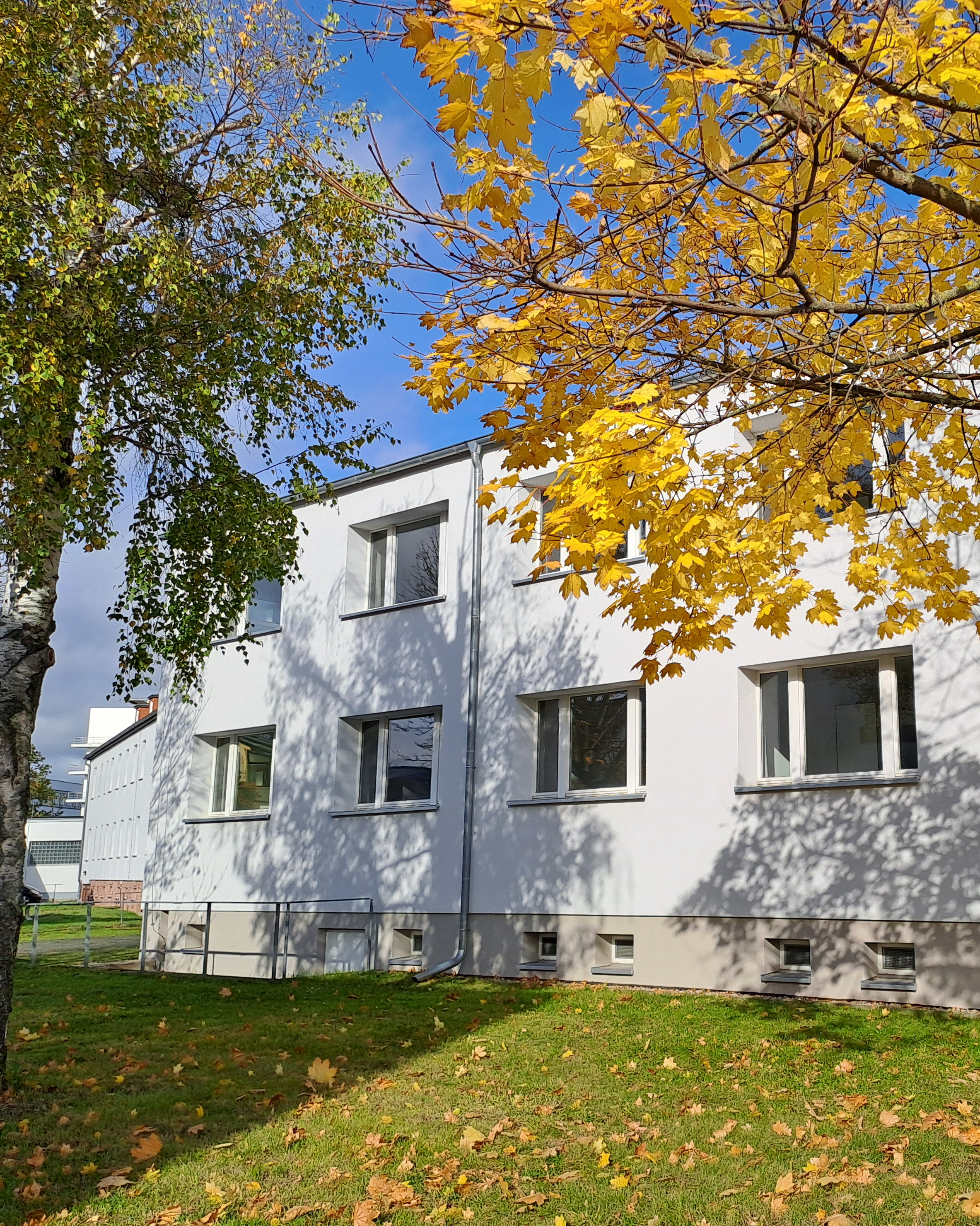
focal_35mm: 33
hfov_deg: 42.7
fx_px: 1197
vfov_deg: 54.2
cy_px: 613
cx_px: 775
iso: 32
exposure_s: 1/2123
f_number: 1.8
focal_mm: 4.65
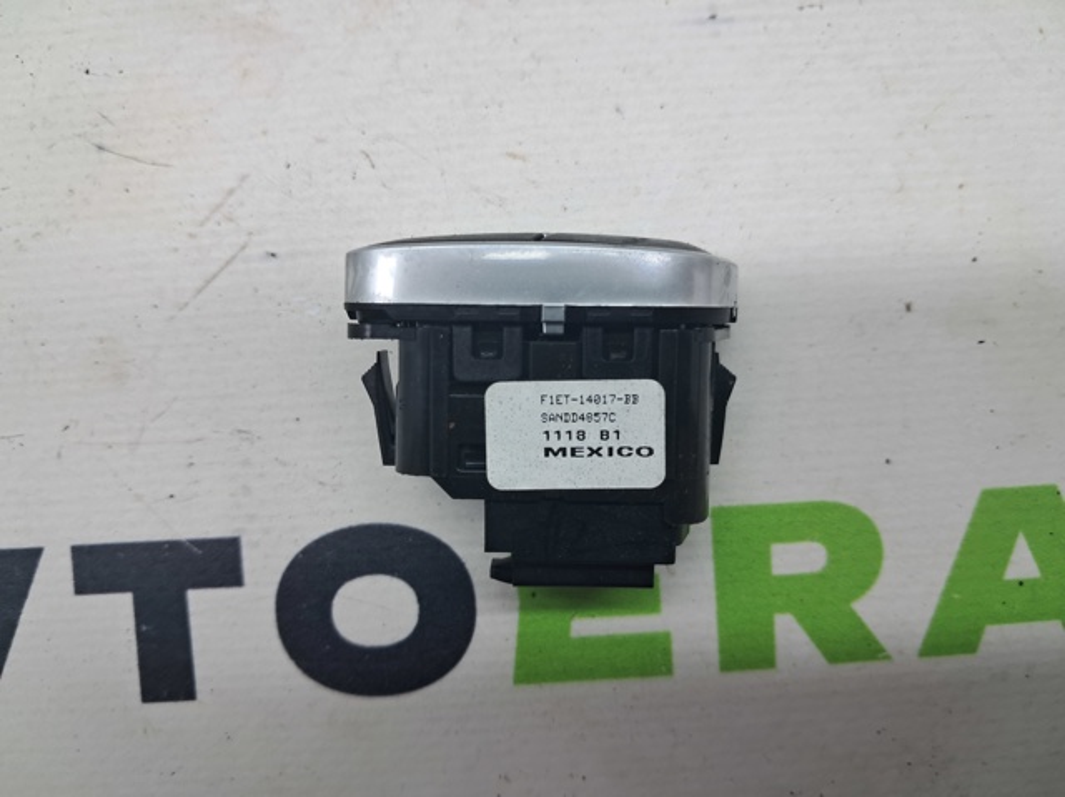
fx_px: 830
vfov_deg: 51.3
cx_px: 532
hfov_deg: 65.4
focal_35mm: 27
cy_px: 398
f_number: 1.8
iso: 50
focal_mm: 4
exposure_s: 1/50
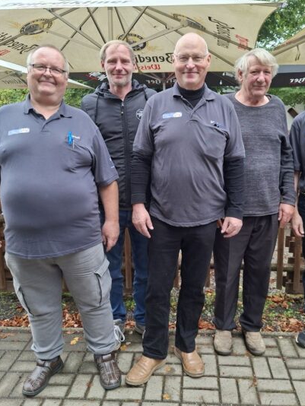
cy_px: 203
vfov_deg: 58.3
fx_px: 364
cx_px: 174
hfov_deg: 45.4
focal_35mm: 31
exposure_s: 1/327
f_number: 1.8
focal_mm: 5.54
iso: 50
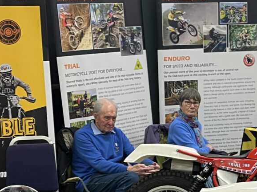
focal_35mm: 90
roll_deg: +1.8
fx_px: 668
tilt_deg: -12.7
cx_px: 165
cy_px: 182
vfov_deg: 16.1
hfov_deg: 21.7
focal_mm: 5.1
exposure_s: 1/50
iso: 80
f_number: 1.6
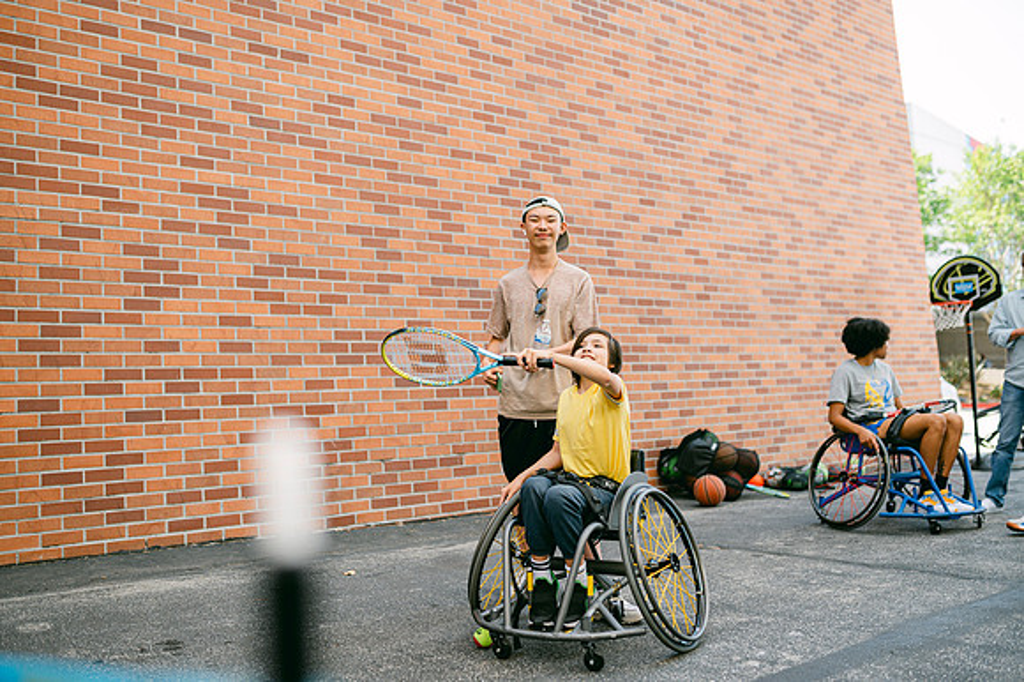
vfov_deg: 37.8
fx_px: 995
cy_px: 341
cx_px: 512
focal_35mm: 35
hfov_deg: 54.5
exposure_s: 1/800
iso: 100
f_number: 2
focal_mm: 35
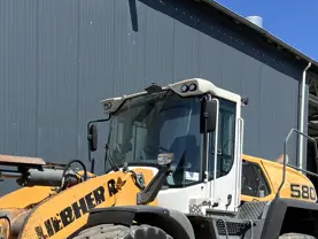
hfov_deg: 30.5
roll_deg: -0.3
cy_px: 272
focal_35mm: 60
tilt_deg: -2.7
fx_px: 551
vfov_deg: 22.8
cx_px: 21
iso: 50
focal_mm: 5.7
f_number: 1.5
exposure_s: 1/3165
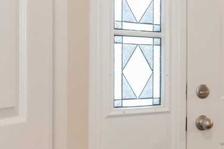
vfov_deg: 12.3
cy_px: 67
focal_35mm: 111
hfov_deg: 16.6
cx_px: 343
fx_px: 690
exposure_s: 1/4
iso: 400
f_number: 8
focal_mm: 20
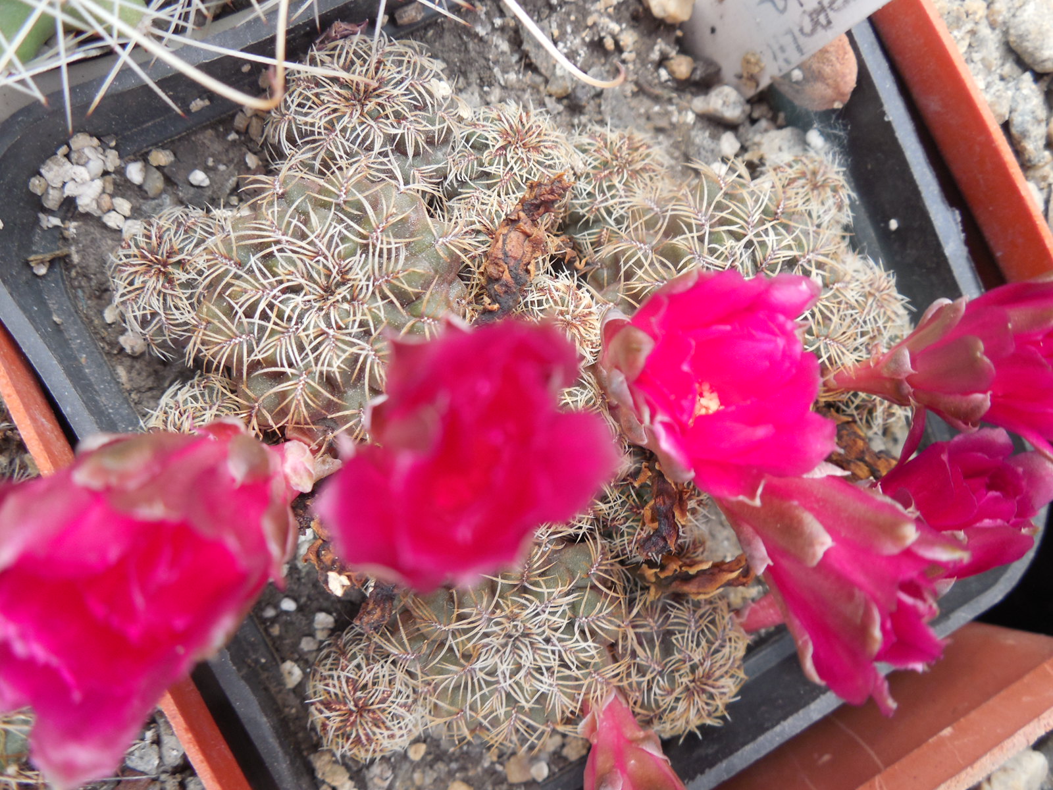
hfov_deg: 58.4
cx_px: 526
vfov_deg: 45.4
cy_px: 395
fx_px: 943
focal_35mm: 31
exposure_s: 1/40
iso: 125
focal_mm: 5.6
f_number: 3.6
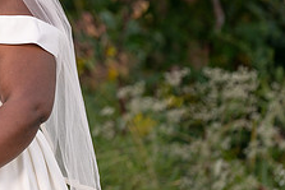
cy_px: 1
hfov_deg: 3.8
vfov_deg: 2.6
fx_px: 4262
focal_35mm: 538
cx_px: -86
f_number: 4
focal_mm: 198
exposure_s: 1/250
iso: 100
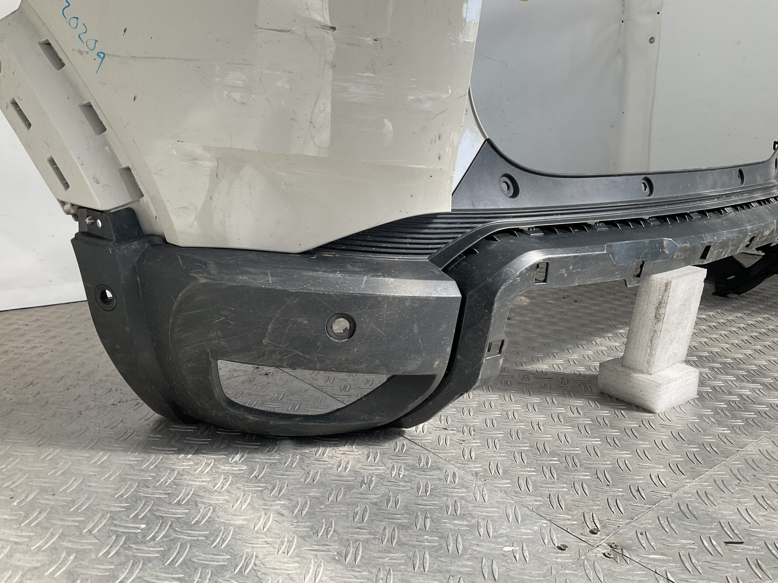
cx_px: 389
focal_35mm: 29
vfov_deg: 48.2
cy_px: 292
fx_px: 652
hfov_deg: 61.7
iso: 16
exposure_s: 1/362
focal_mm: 3
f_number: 1.8
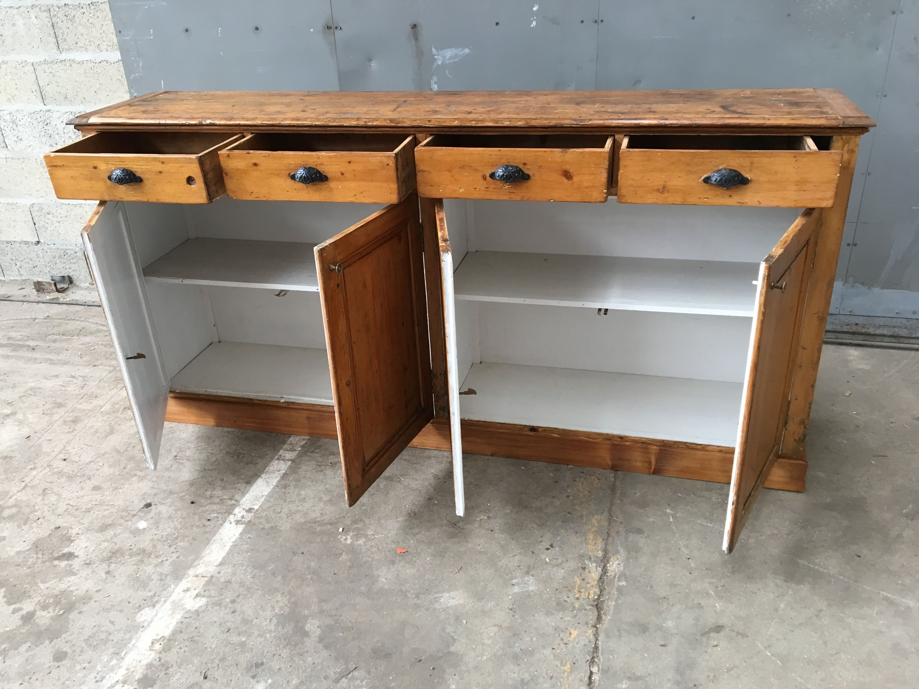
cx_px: 460
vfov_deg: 48.2
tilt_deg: -25.5
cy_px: 344
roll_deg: +2.5
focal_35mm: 29
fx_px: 770
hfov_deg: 61.7
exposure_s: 1/33
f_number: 2.2
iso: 100
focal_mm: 4.15
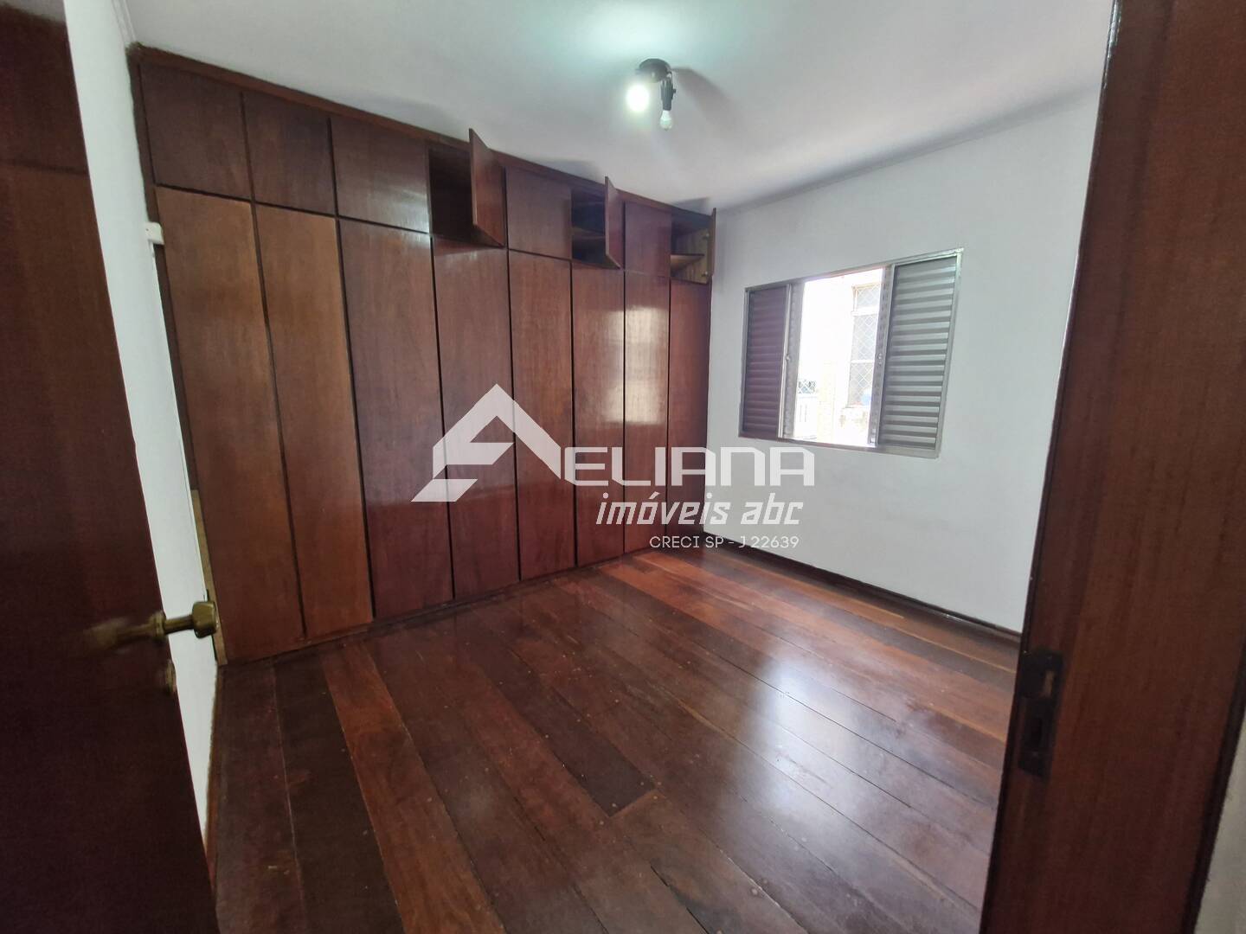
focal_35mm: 13
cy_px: 467
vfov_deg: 89.9
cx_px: 623
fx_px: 468
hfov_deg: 106.2
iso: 320
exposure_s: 1/40
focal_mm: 1.74
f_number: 2.2
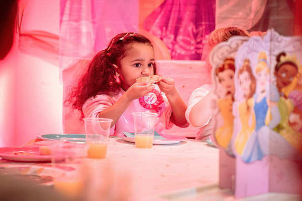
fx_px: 687
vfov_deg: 16.6
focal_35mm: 82
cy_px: 117
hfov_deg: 24.8
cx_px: 128
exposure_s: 1/100
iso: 800
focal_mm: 70
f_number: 4
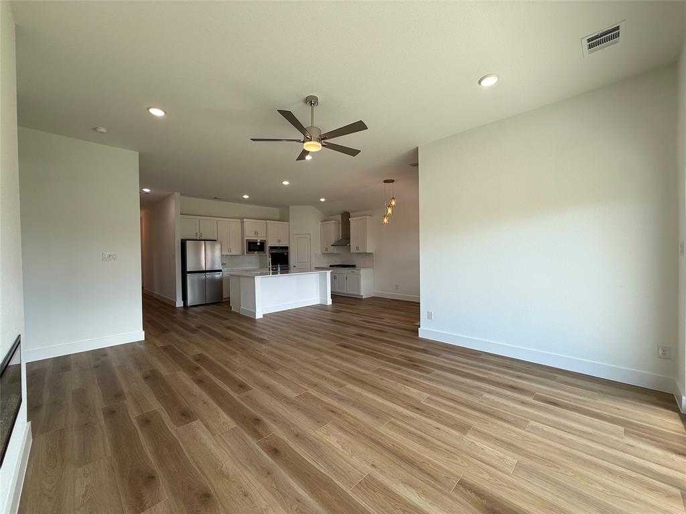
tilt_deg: -1.2
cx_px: 343
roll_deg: +0.5
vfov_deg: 85.7
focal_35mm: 14
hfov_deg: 102.1
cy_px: 257
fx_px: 277
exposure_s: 1/120
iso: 50
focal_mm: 2.22
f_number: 2.2
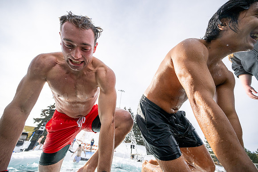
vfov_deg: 81.2
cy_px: 86
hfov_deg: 104.2
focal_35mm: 14
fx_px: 100
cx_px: 129
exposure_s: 1/3200
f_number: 4
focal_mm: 14
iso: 250
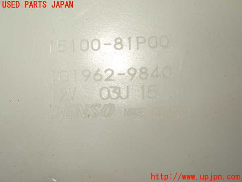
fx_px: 433
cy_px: 91
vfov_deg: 23.7
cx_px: 121
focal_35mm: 62
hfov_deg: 31.2
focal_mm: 11.09
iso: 400
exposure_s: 1/250
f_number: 3.6
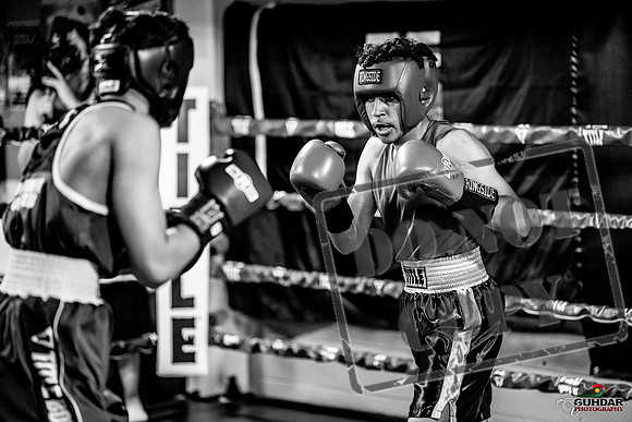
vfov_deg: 12.9
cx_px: 316
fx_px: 1861
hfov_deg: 19.3
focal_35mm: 106
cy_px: 211
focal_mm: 106
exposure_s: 1/1000
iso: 4000
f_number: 2
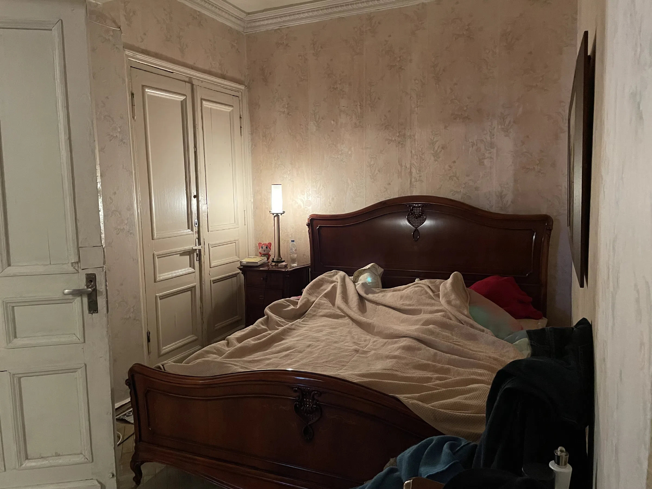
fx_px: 490
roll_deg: +1.4
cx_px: 326
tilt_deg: -7.4
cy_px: 244
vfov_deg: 53.1
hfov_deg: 67.3
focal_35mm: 26
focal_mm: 4.2
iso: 500
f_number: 1.6
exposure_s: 1/33
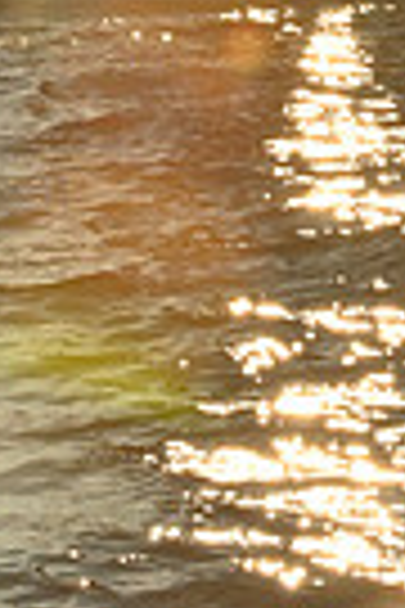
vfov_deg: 6.7
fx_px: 5062
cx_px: 304
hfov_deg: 4.6
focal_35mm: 300
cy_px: -500
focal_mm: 70
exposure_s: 1/1000
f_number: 22
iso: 800
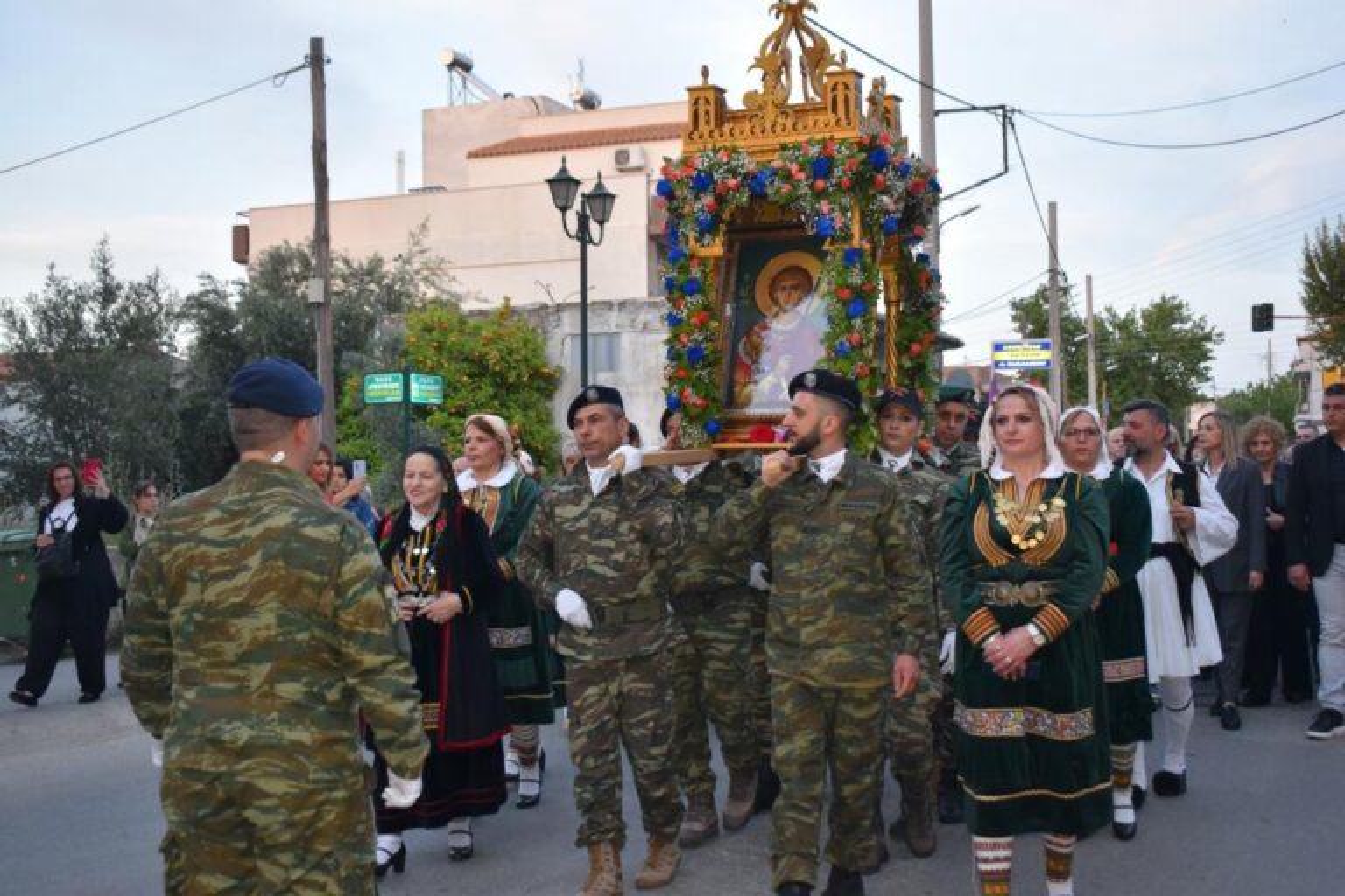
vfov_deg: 33.0
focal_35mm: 40
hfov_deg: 47.9
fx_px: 1513
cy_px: 448
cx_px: 672
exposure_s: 1/125
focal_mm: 27
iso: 800
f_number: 4
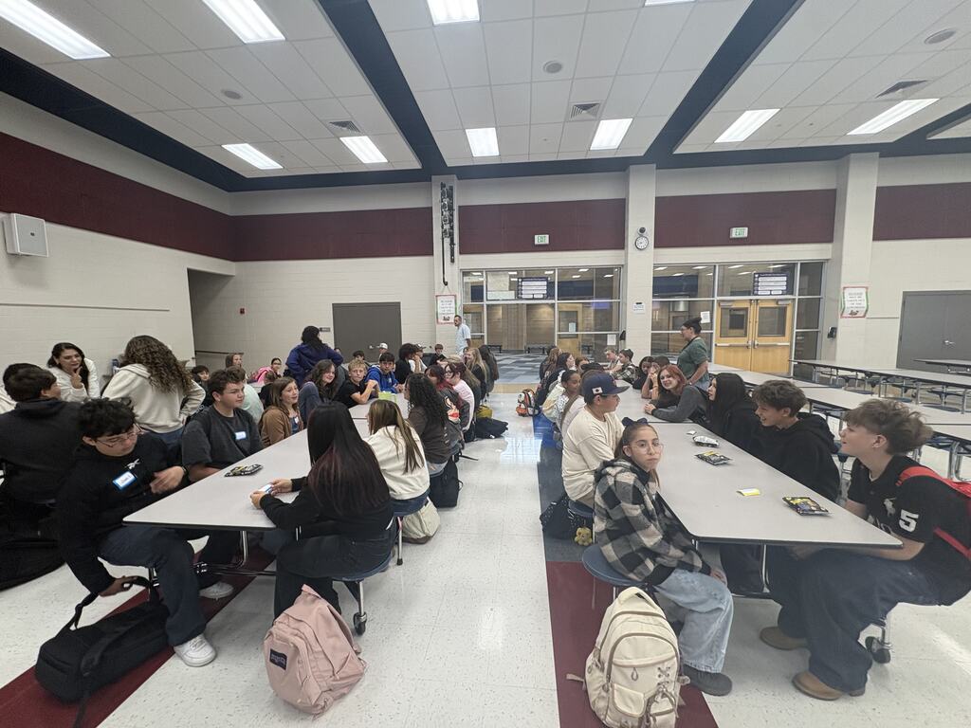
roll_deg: +1.0
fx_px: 393
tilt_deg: -4.6
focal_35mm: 14
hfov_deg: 102.1
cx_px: 486
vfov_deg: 85.7
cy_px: 364
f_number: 2.2
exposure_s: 1/60
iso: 160
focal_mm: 2.22
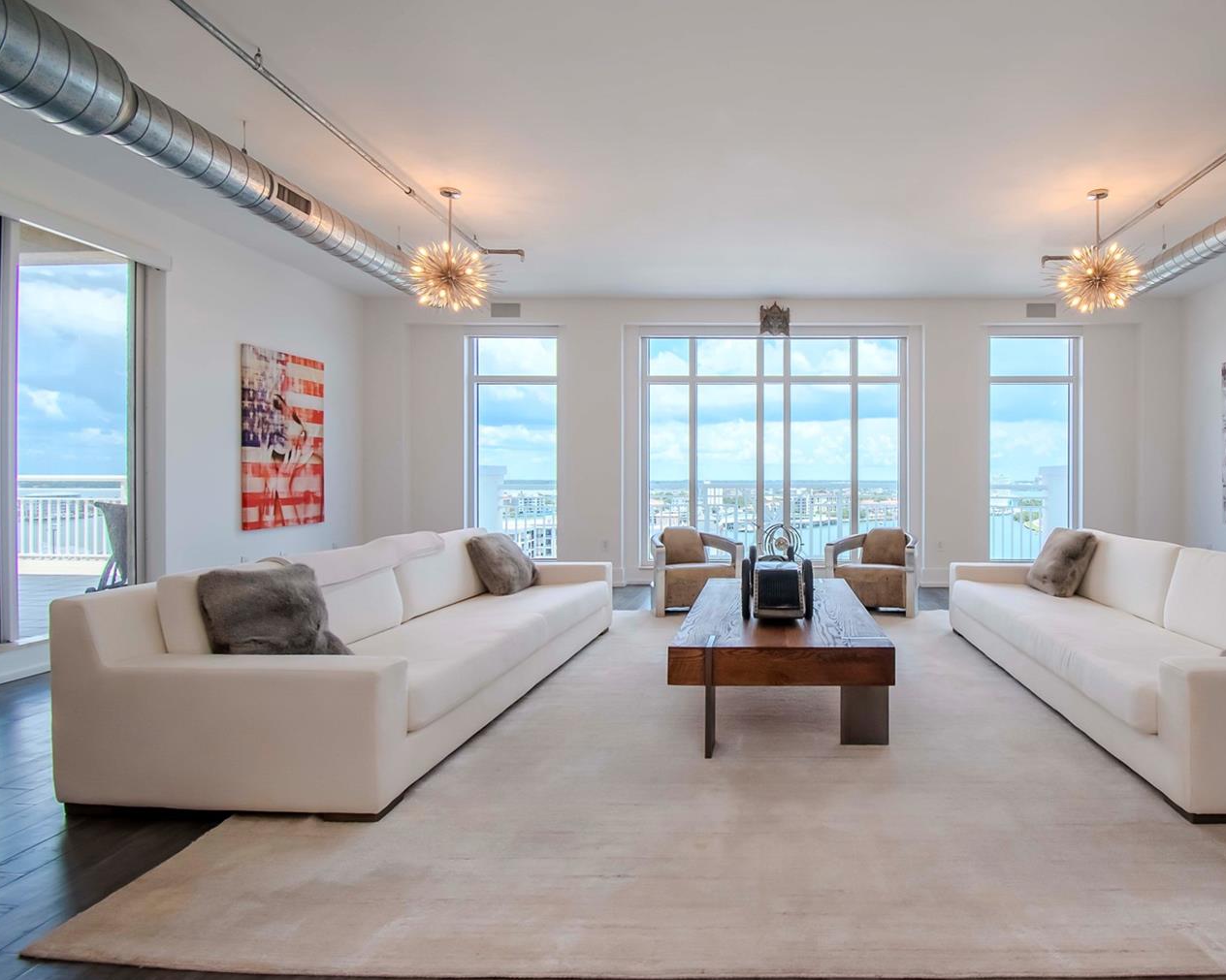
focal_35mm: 20
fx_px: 711
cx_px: 766
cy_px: 485
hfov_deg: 80.0
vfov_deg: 69.2
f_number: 20
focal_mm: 11
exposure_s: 1/200
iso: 800
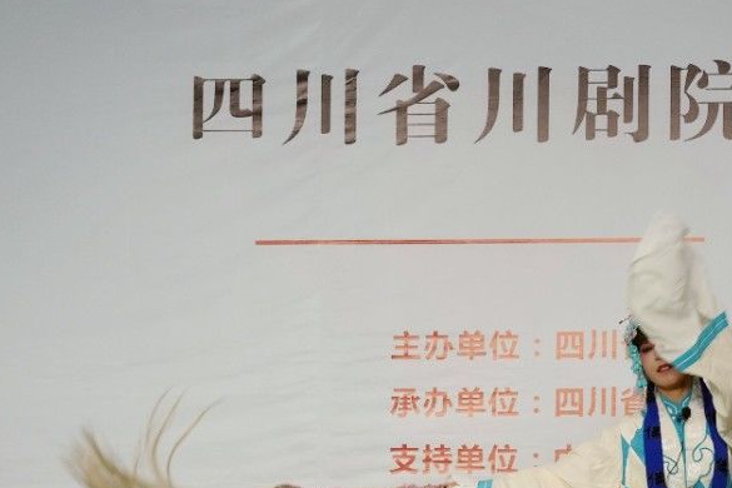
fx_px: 2236
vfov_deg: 12.3
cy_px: 510
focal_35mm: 110
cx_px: 828
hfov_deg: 17.9
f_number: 4
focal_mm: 46
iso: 320
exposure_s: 1/160
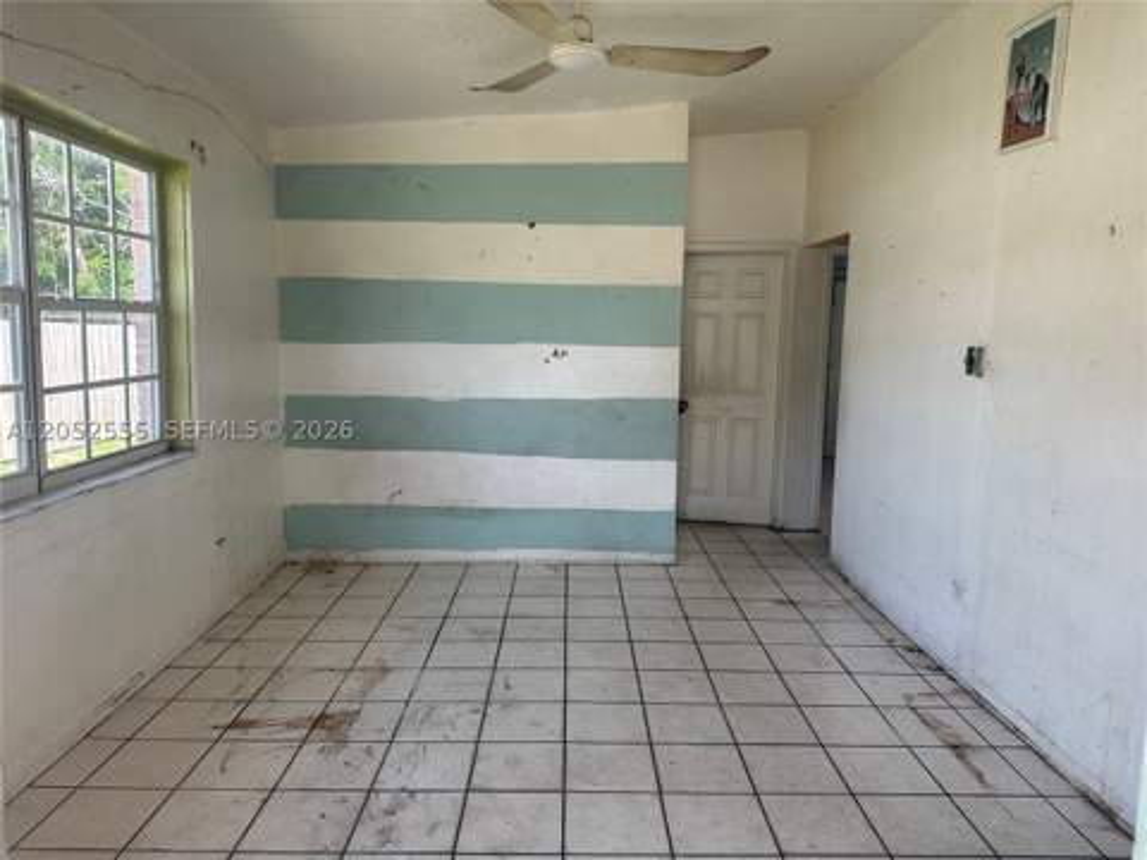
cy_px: 430
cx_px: 574
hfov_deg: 71.6
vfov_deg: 56.8
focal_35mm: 24
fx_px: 795
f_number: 1.78
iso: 80
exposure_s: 1/264
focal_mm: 6.86
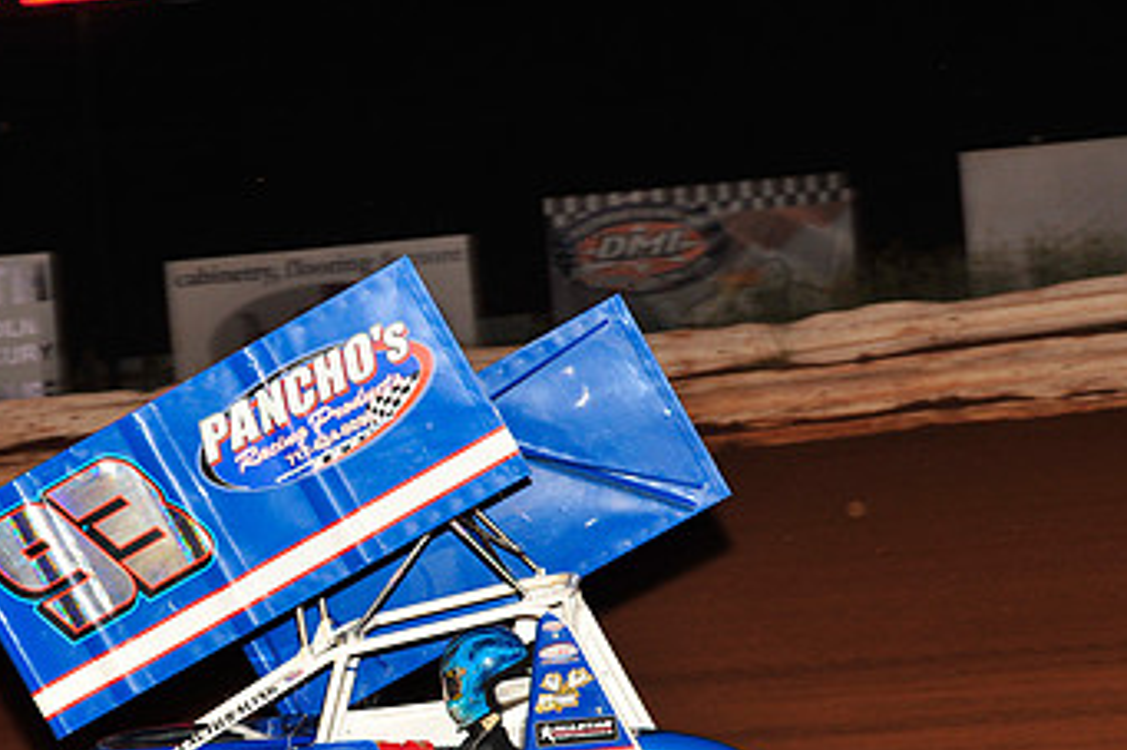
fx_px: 5319
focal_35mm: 170
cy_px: 575
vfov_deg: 8.1
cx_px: 301
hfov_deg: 12.1
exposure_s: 1/320
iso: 800
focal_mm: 100
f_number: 6.3
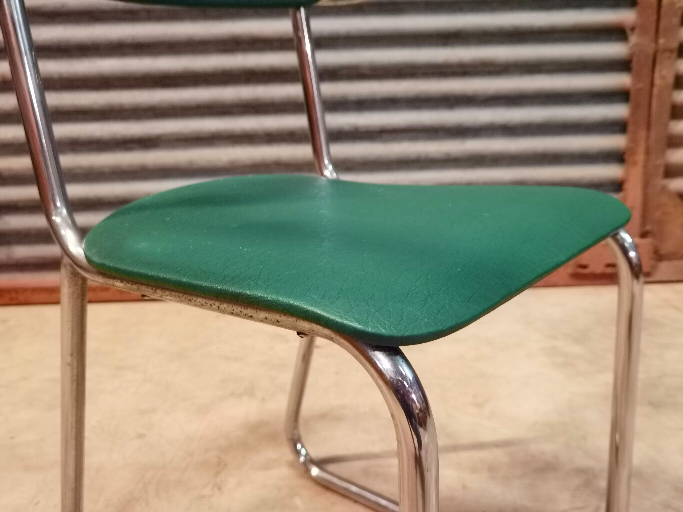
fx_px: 631
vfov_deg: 44.2
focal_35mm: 32
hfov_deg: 56.8
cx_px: 342
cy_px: 256
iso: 1000
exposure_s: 1/20
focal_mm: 6.71
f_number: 1.9
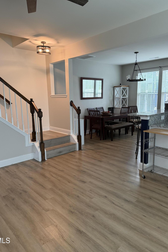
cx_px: 85
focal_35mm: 25
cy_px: 126
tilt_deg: -10.0
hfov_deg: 51.3
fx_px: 175
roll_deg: +1.6
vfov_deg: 71.5
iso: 200
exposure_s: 1/60
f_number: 1.78
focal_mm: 6.76
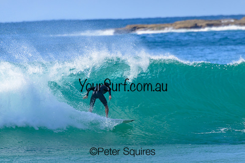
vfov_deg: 1.7
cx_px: 122
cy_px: 82
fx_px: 5445
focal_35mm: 800
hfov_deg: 2.6
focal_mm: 800
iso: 1600
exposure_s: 1/2000
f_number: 11
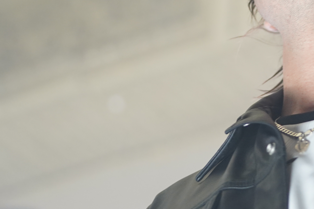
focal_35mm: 209
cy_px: 60
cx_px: 265
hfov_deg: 9.8
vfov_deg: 6.6
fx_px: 1823
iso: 2000
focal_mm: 70
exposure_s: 1/160
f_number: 2.8
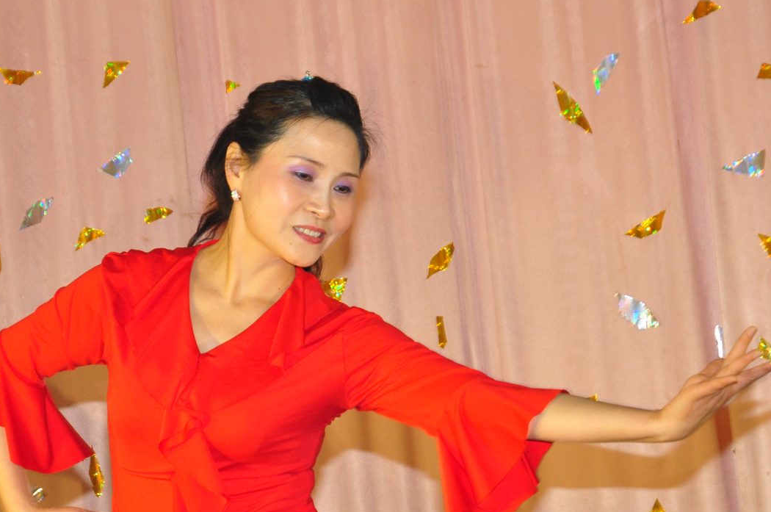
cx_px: 366
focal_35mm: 128
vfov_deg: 10.7
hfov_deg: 16.0
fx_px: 2738
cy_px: 305
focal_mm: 70
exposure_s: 1/60
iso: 800
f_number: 6.3
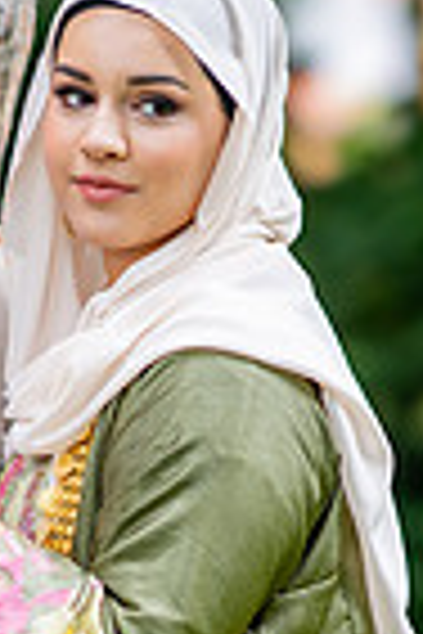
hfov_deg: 5.0
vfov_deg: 7.5
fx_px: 4794
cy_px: 710
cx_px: 58
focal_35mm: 272
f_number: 1.4
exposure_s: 1/640
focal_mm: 85
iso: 100
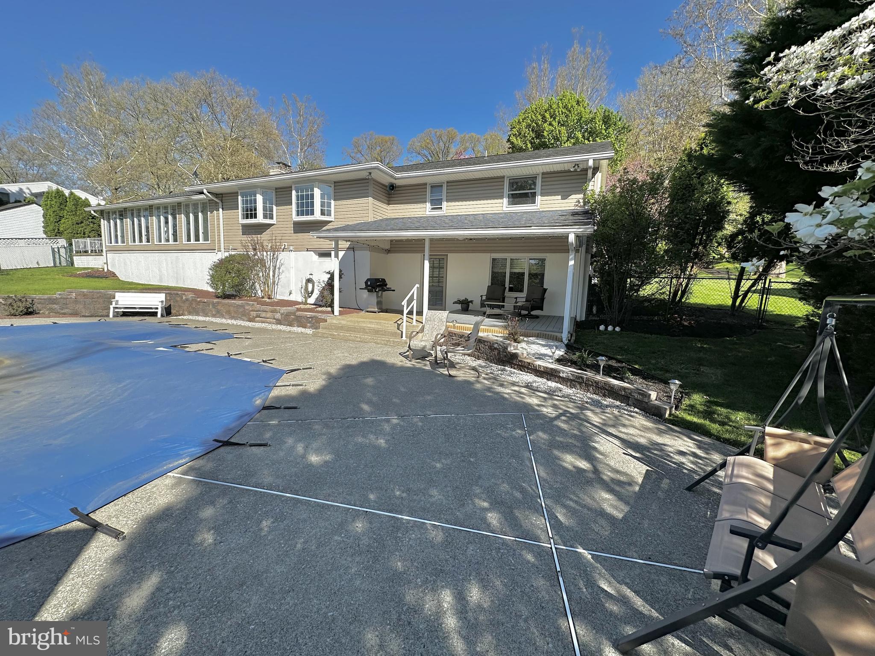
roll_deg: -2.7
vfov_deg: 85.7
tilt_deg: -6.4
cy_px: 328
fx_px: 354
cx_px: 438
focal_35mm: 14
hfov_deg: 102.1
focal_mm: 2.22
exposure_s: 1/1531
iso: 50
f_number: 2.2
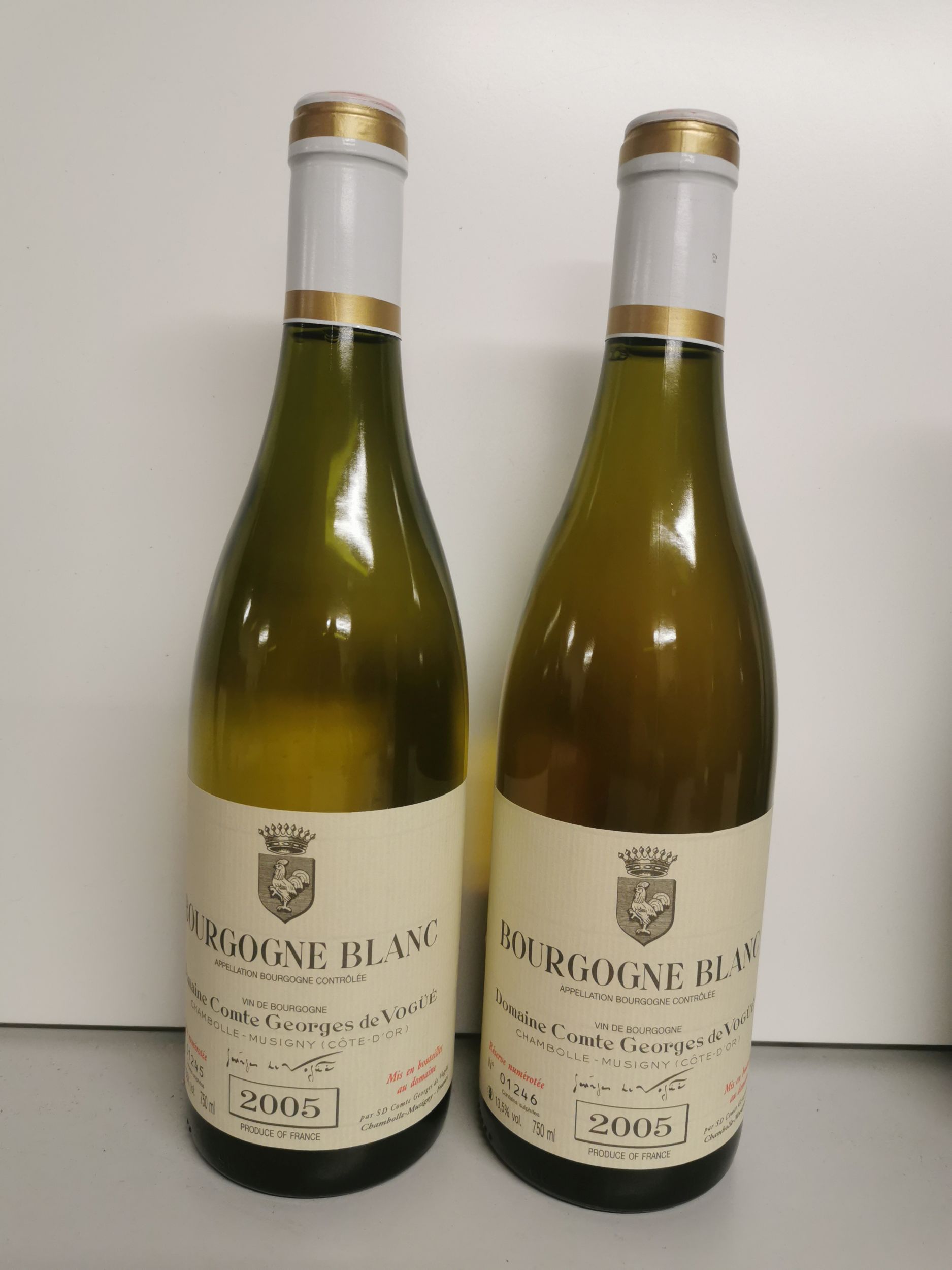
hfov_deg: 51.4
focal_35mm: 27
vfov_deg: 65.3
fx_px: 990
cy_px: 635
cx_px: 476
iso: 125
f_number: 1.8
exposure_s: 1/100
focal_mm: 5.58
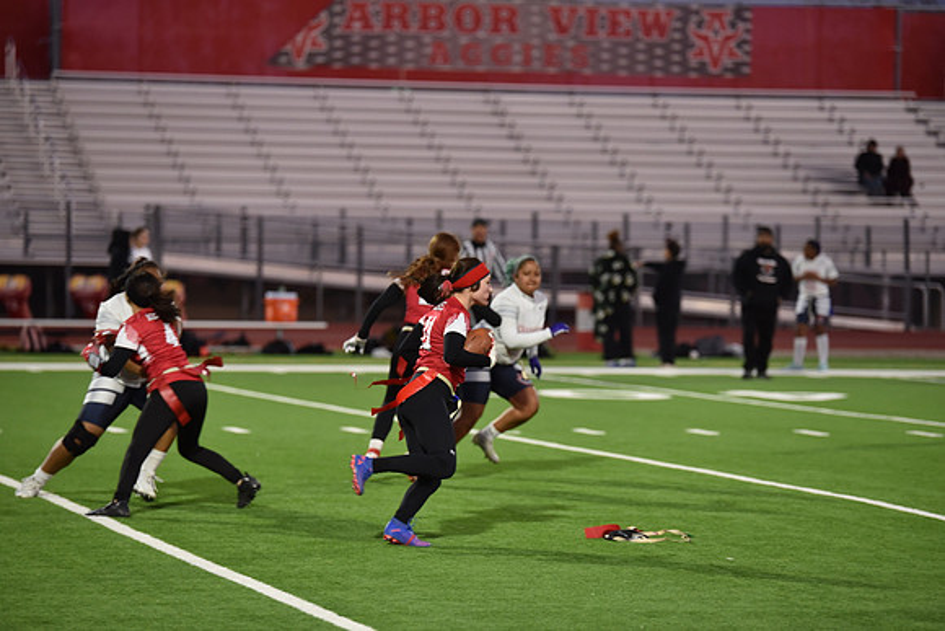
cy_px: 316
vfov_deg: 8.3
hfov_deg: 12.4
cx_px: 472
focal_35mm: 165
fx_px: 4332
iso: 1600
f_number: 2.8
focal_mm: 165
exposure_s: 1/500
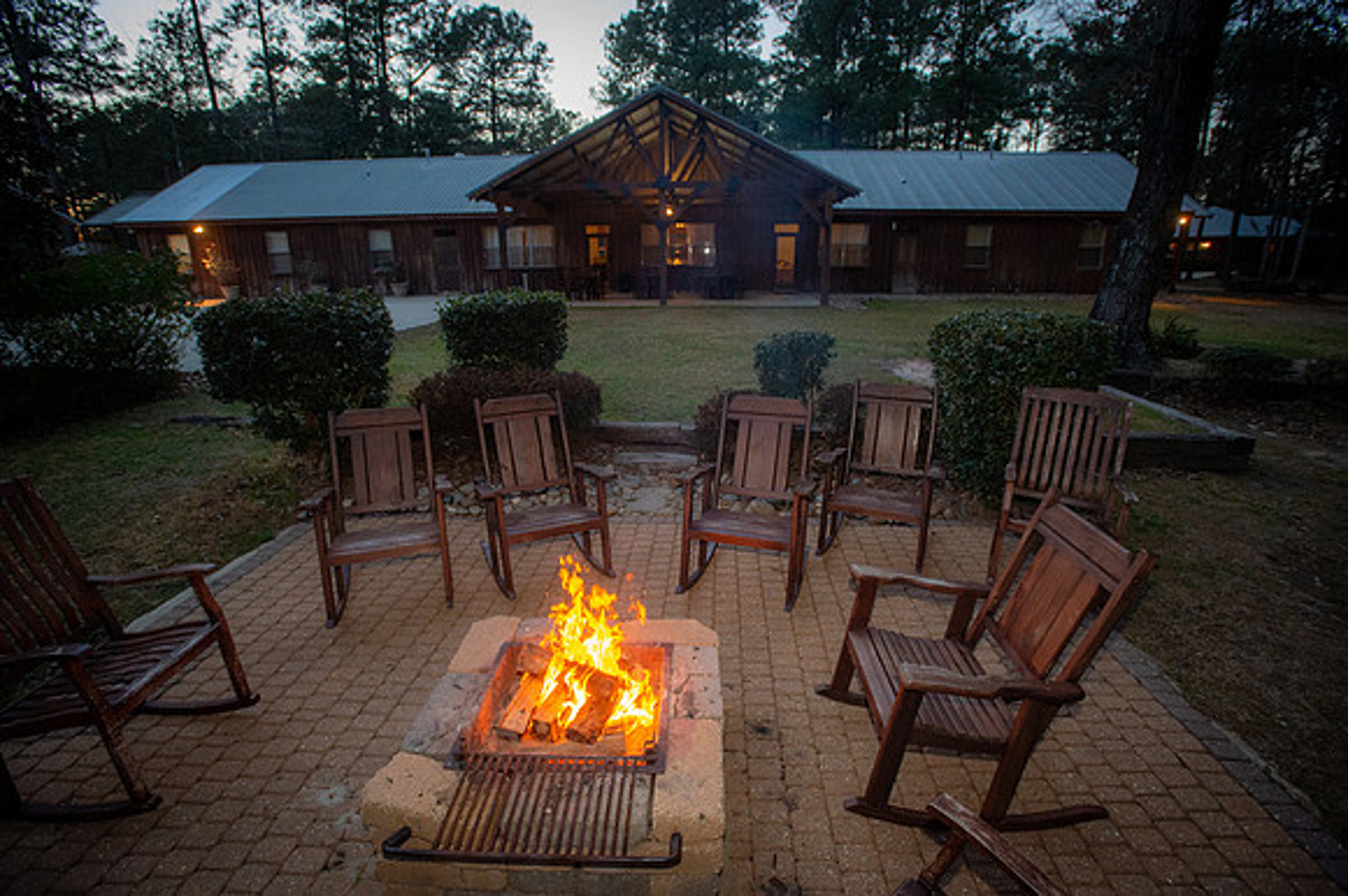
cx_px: 674
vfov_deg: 70.4
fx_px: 636
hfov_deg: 93.3
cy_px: 448
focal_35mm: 17
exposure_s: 1/200
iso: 4000
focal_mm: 17
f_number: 4.5
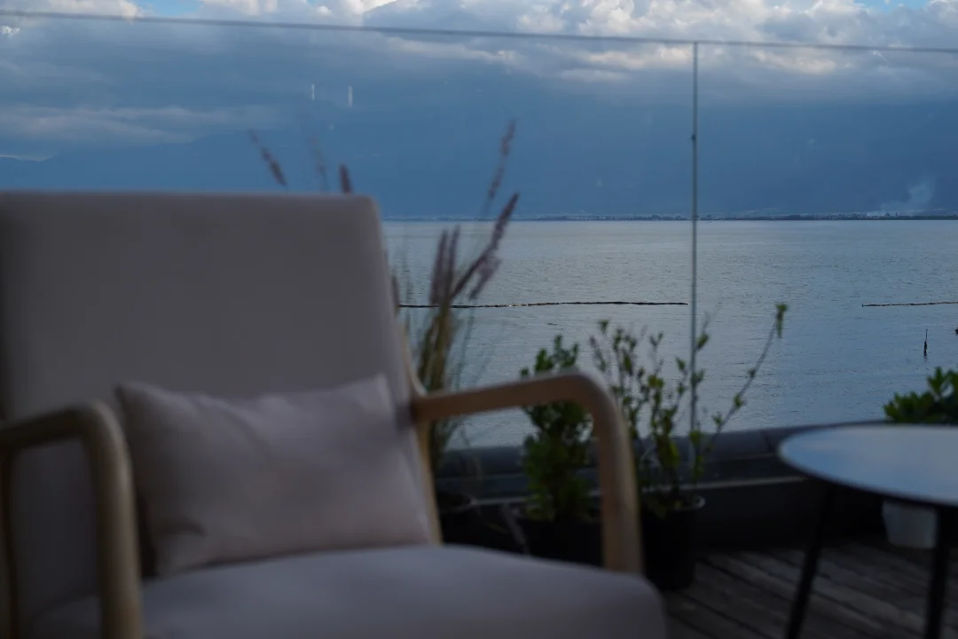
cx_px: 479
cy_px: 320
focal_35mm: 55
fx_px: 1463
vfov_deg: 24.6
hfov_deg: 36.2
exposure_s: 1/1000
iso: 100
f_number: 2.8
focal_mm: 37
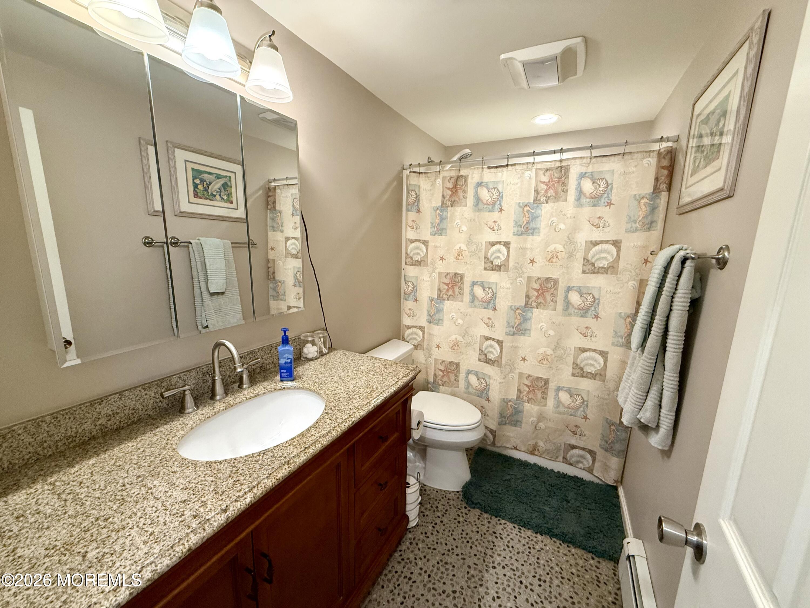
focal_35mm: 14
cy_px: 304
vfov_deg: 85.7
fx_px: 328
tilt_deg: -11.0
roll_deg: -1.6
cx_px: 405
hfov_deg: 102.1
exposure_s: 1/120
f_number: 2.2
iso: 320
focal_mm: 2.22
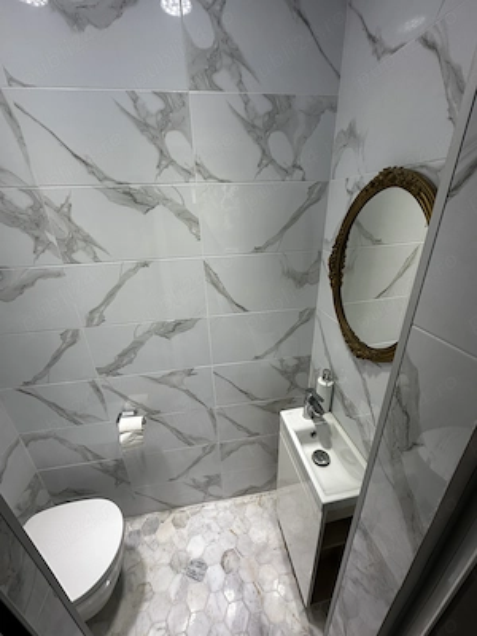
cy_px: 318
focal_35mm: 14
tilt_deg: -24.0
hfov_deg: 85.7
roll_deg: +1.7
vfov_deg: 102.1
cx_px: 238
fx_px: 257
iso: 50
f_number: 2.2
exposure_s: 1/99
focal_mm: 2.22
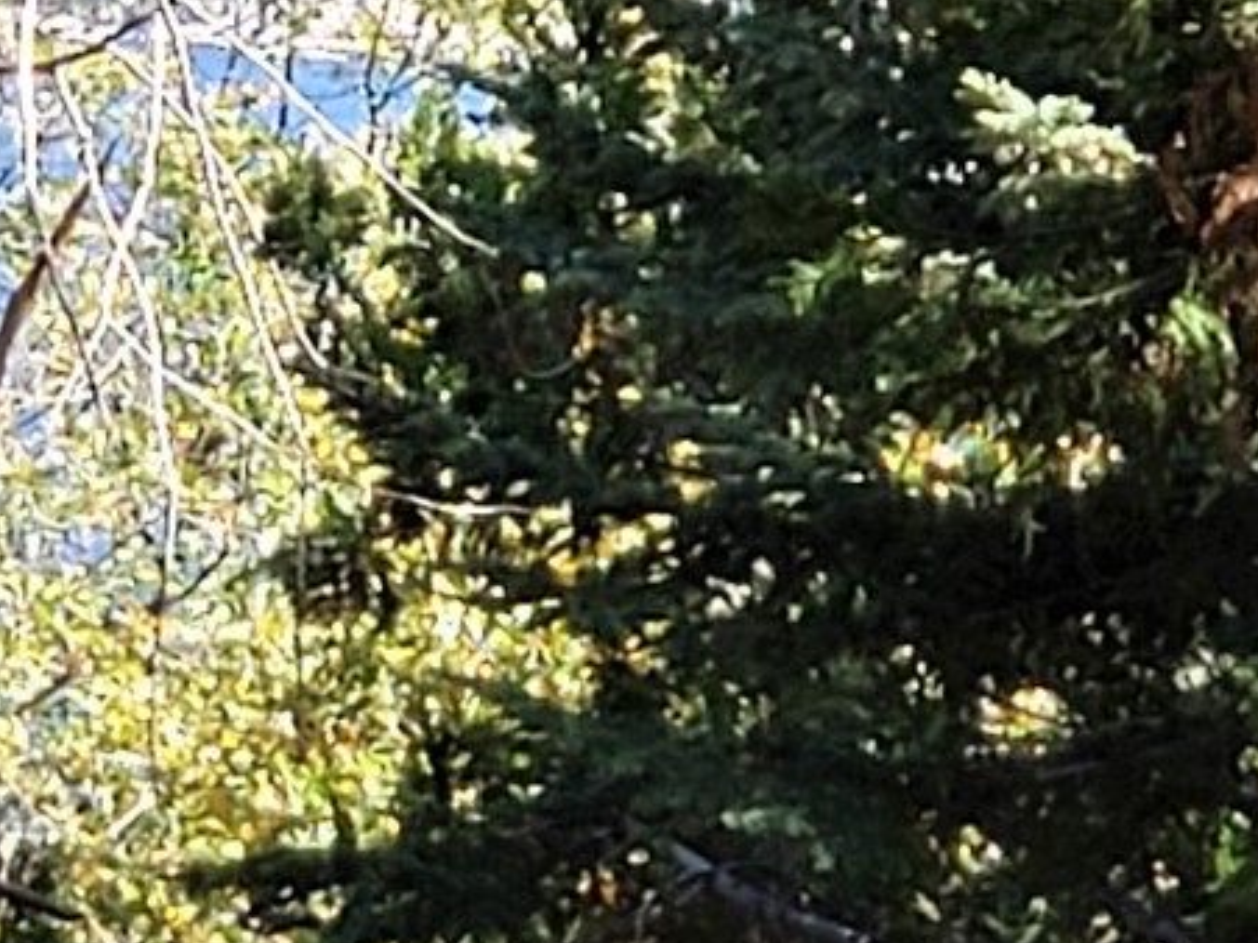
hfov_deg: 16.5
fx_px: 4287
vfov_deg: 12.4
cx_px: 209
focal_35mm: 118
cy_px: -22
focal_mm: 6
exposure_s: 1/238
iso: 32
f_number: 2.4
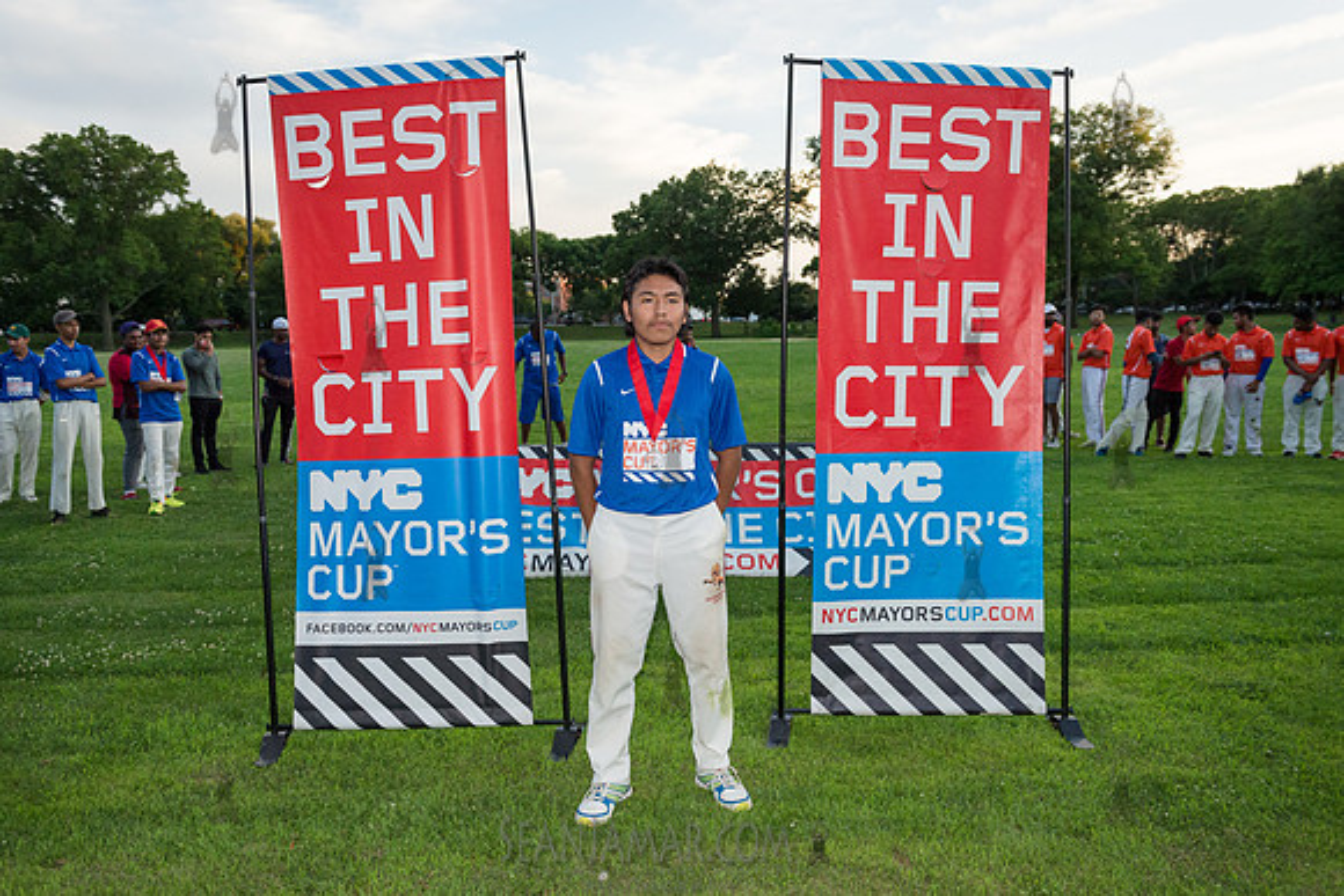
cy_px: 448
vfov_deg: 45.0
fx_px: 1083
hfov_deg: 63.6
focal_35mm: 29
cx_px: 672
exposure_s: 1/2000
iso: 1600
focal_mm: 29
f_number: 4
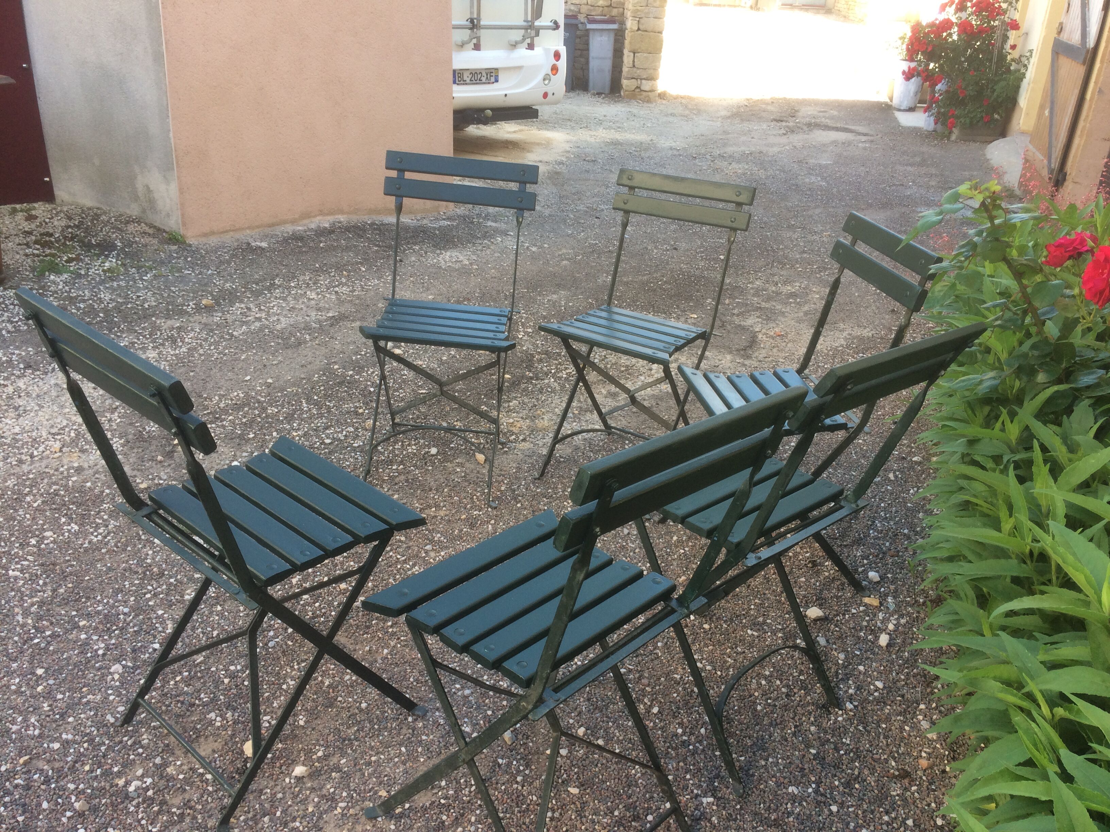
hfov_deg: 61.7
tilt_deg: -26.3
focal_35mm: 29
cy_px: 416
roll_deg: -2.2
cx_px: 555
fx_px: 930
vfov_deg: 48.2
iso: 40
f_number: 2.2
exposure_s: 1/100
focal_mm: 4.15
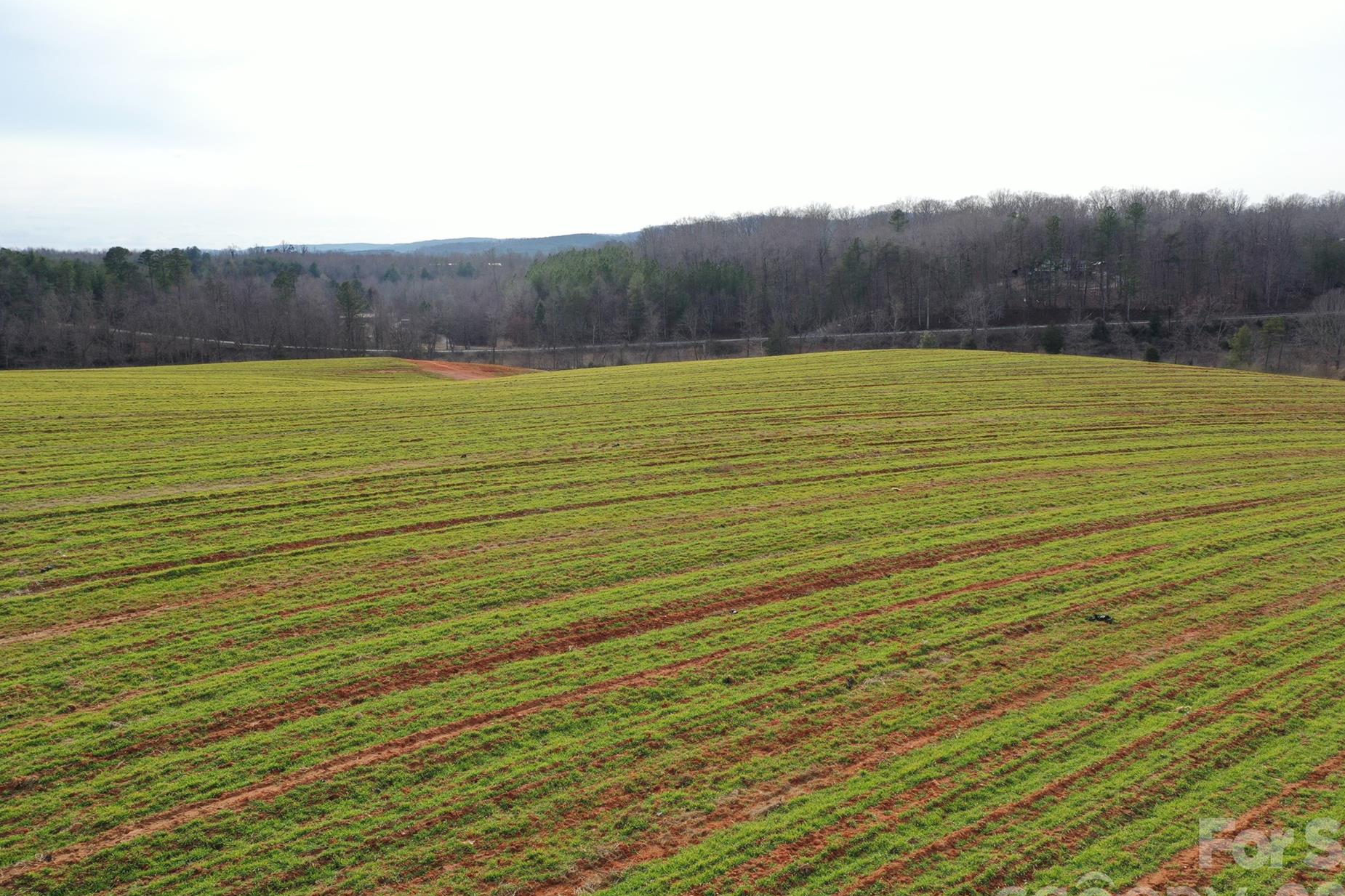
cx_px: 686
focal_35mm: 31
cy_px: 465
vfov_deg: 42.3
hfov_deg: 60.3
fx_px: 1158
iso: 100
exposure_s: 1/400
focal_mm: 10.26
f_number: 5.6
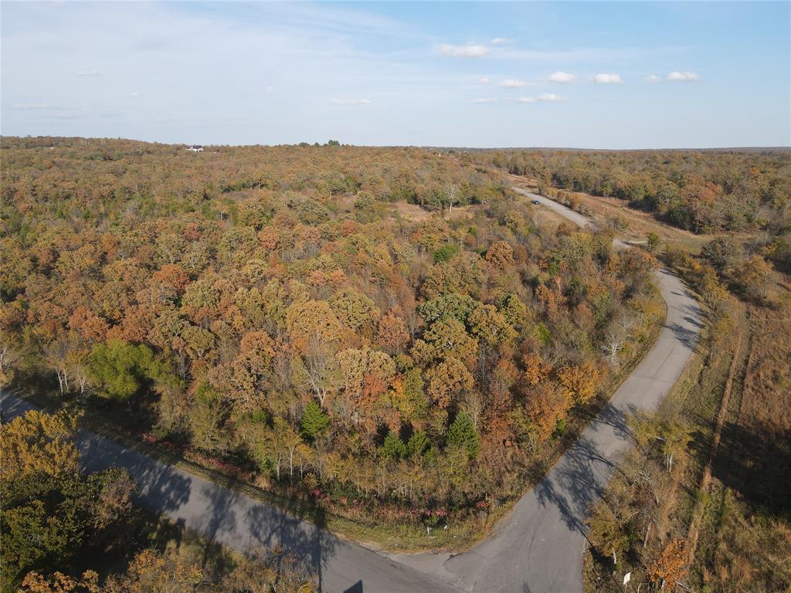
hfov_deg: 71.6
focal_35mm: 24
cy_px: 296
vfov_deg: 56.8
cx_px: 396
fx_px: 548
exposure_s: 1/640
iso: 110
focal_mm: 4.5
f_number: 2.8
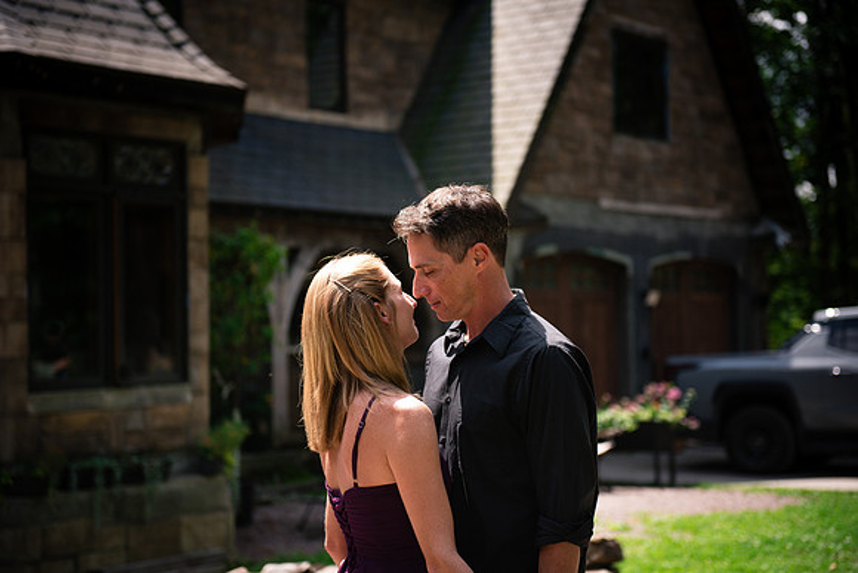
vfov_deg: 19.5
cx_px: 429
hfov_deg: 28.8
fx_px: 1669
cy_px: 286
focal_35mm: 70
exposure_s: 1/4000
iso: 500
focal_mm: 70
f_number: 2.8
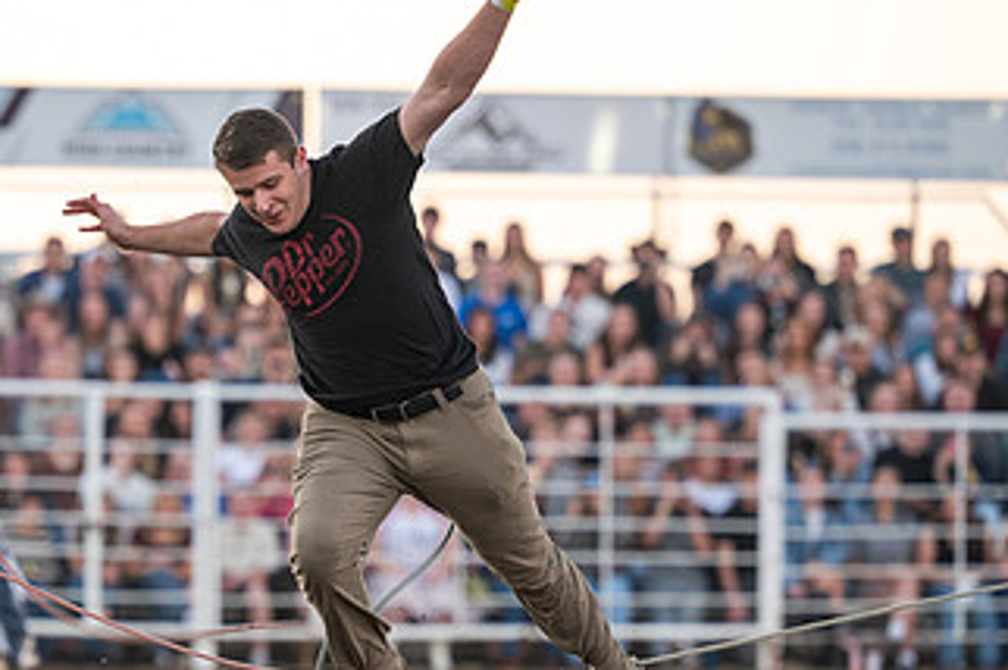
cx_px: 295
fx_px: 10014
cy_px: 455
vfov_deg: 3.8
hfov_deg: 5.8
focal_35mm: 358
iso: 640
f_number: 3.2
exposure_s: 1/400
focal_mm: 175
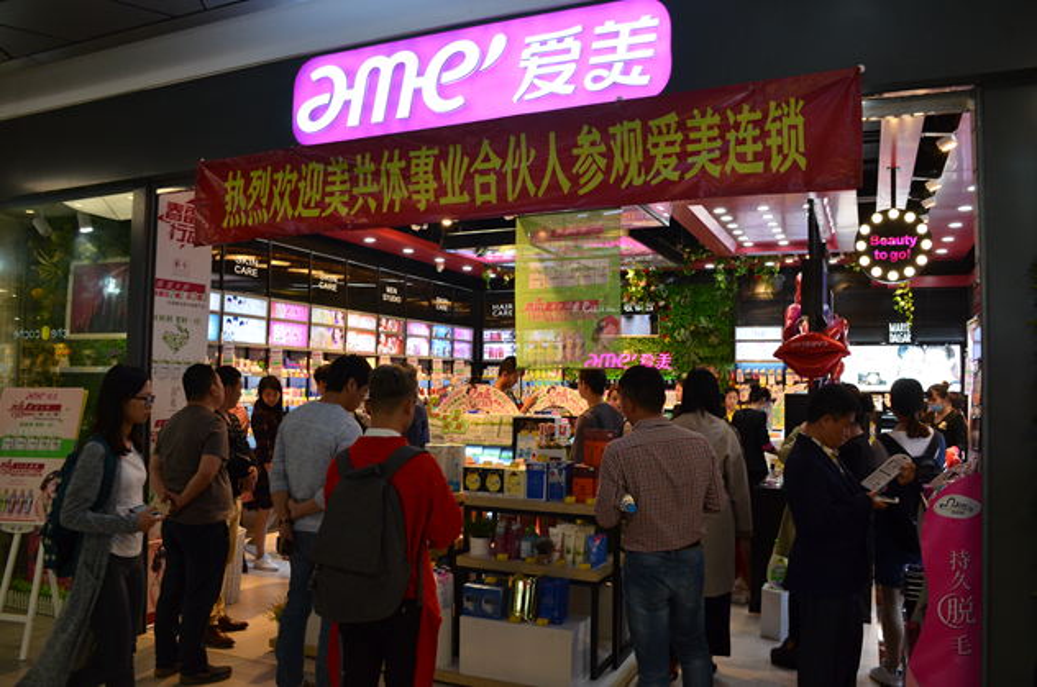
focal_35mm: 27
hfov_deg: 67.5
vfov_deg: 47.8
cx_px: 518
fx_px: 776
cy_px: 344
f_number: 6.3
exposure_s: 1/100
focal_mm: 18
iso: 800
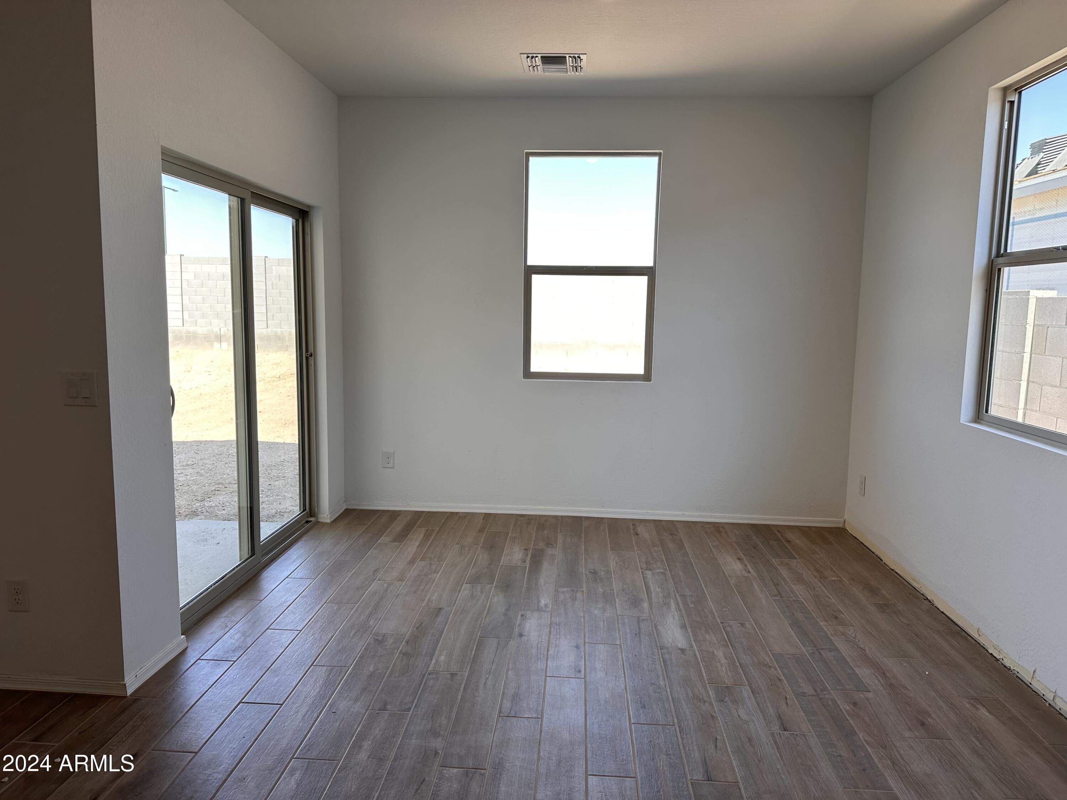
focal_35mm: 24
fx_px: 740
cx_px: 534
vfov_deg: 56.8
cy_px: 400
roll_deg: -2.1
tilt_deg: -8.7
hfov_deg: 71.6
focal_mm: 6.86
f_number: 1.78
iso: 80
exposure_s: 1/245
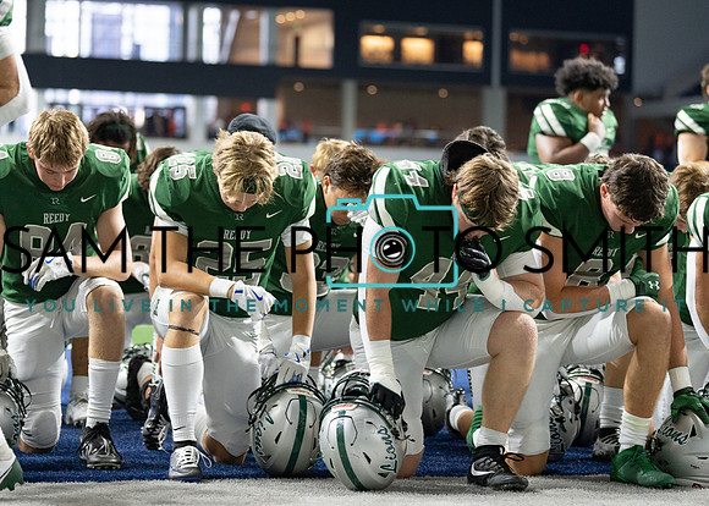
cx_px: 269
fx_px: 2255
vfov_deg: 12.8
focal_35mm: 112
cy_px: 254
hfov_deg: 17.8
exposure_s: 1/400
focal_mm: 91
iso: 1600
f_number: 2.8
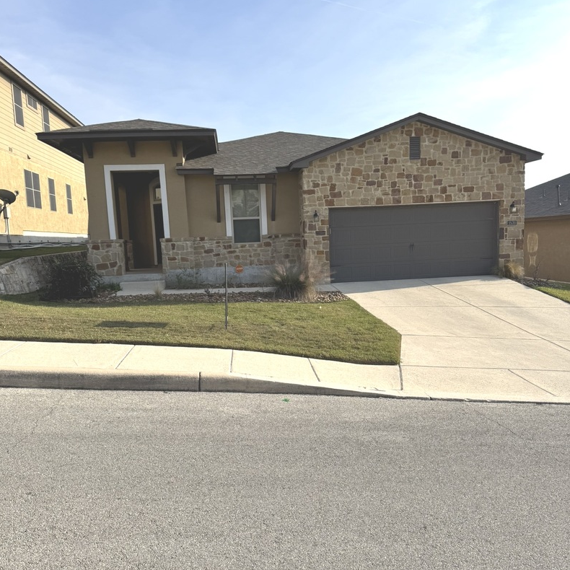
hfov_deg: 55.6
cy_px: 310
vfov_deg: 55.5
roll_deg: +2.4
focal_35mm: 29
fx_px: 540
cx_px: 279
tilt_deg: -7.6
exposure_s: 1/5348
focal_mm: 6.76
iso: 80
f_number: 1.78
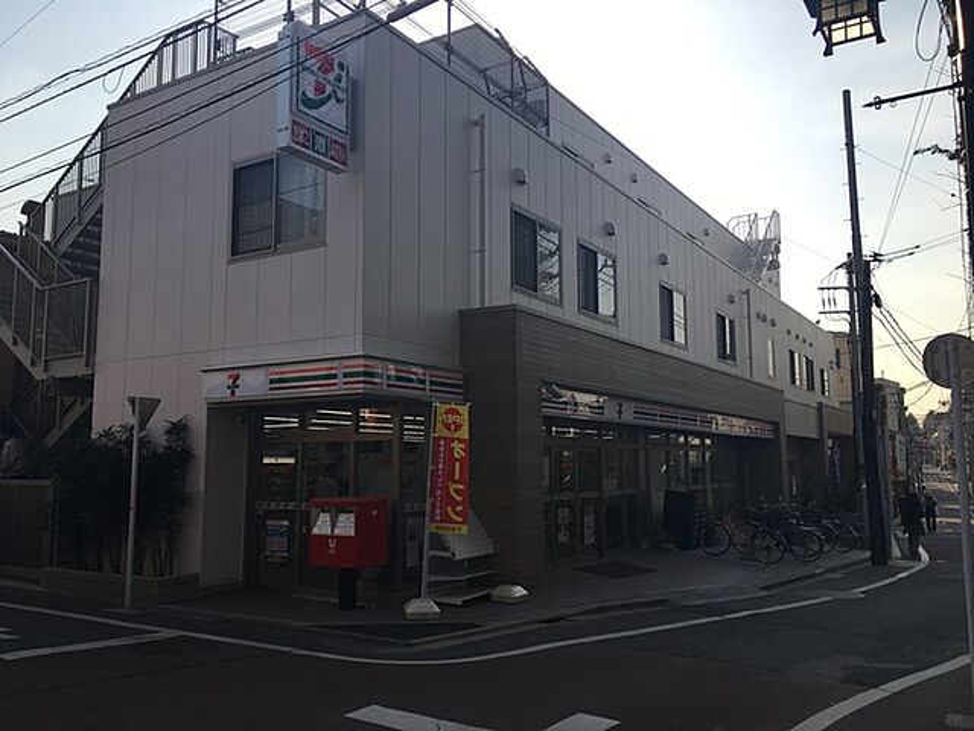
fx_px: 816
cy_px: 366
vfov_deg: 48.2
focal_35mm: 29
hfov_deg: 61.7
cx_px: 487
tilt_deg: +8.0
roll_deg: +0.4
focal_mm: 4.15
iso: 25
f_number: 2.2
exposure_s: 1/1508
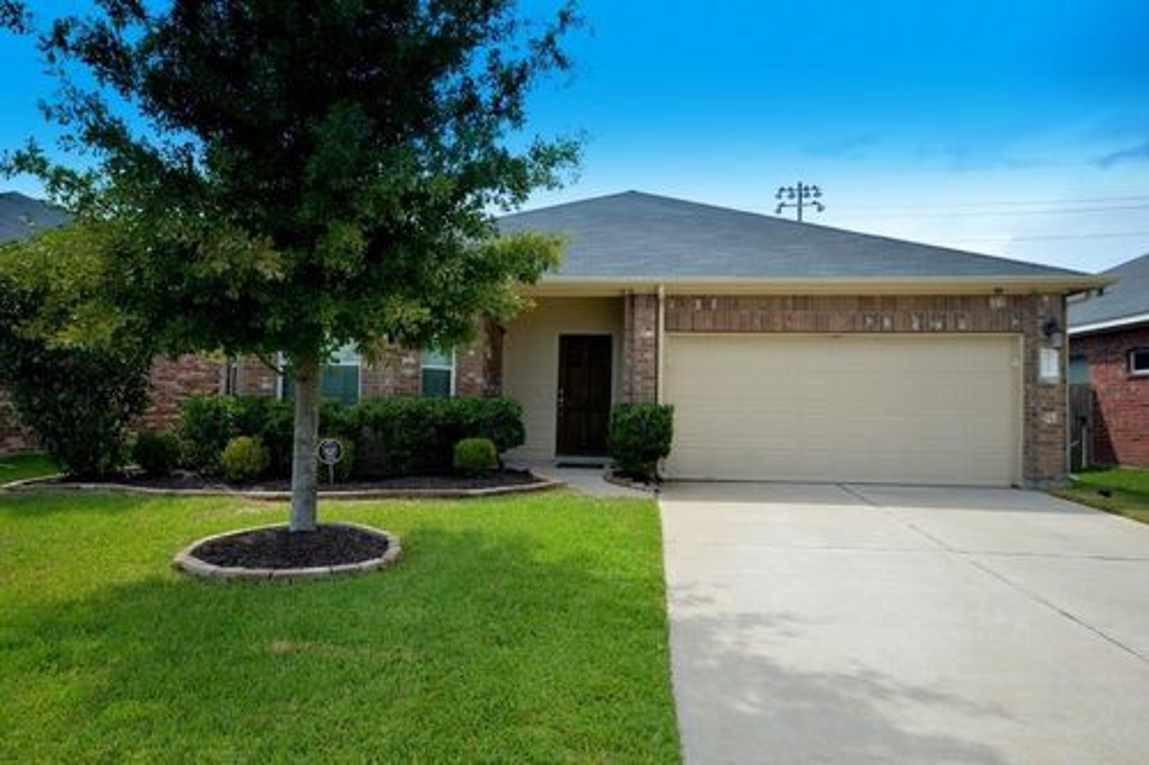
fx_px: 718
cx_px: 574
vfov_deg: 56.1
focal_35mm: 22
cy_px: 382
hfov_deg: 77.3
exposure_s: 1/200
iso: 100
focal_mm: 15
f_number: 7.1
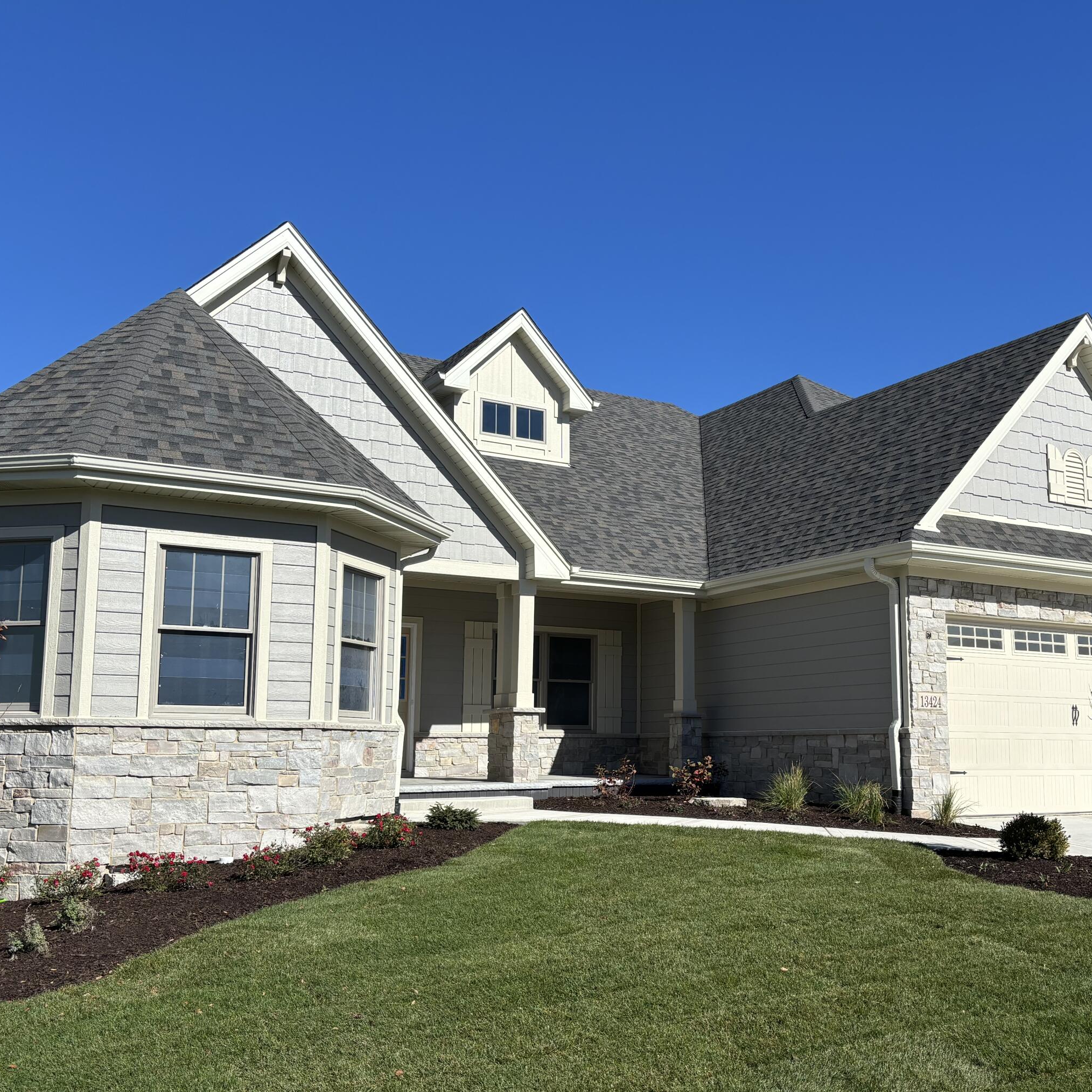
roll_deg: +0.2
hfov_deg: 48.2
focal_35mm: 34
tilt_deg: +7.3
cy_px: 593
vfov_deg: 48.4
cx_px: 640
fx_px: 1213
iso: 50
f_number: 1.6
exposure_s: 1/4854
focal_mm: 5.96
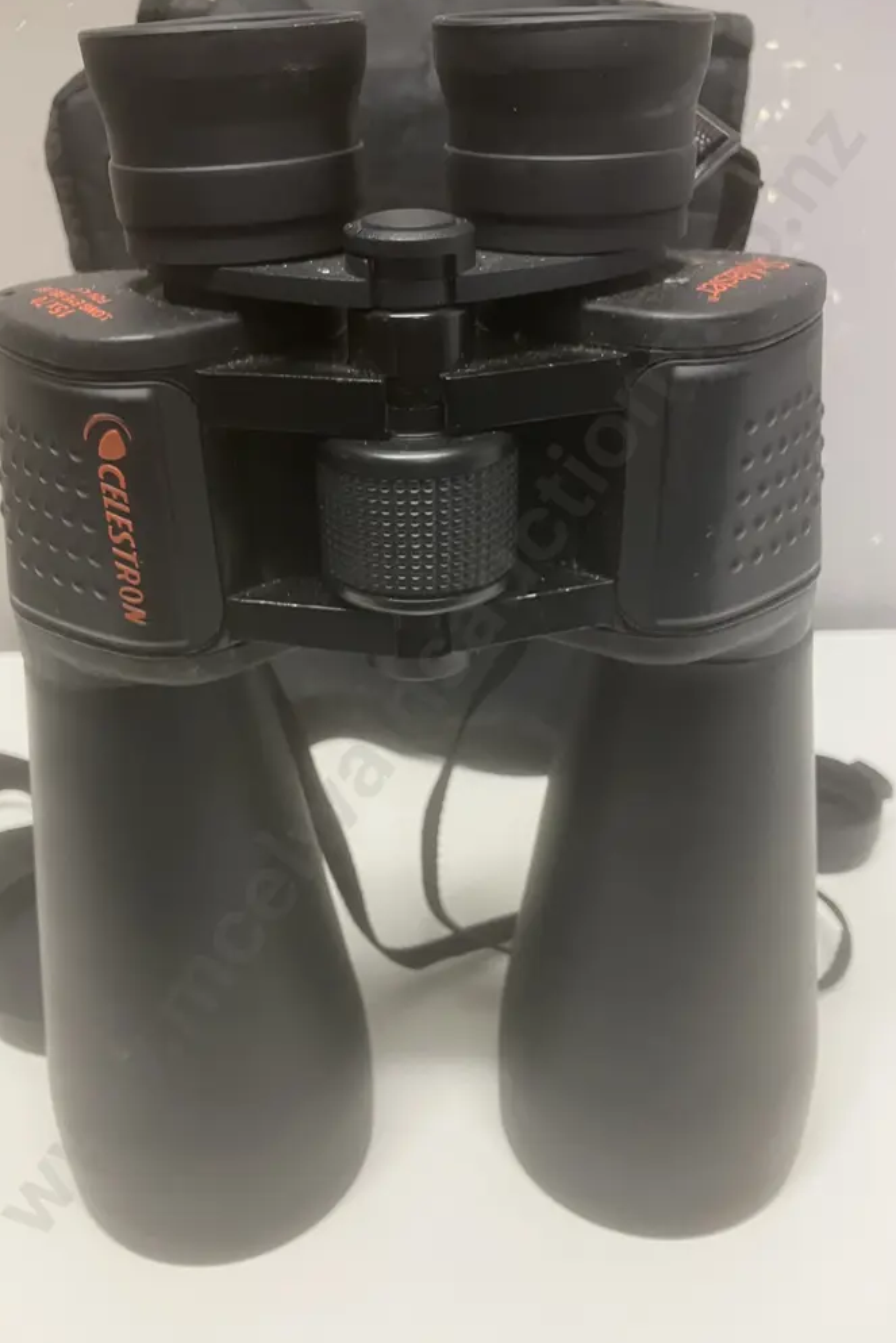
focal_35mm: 30
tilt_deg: -27.8
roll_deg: +0.8
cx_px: 432
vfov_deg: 61.9
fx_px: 1120
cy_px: 677
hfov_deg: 43.6
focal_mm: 3.99
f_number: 1.8
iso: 160
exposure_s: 1/50
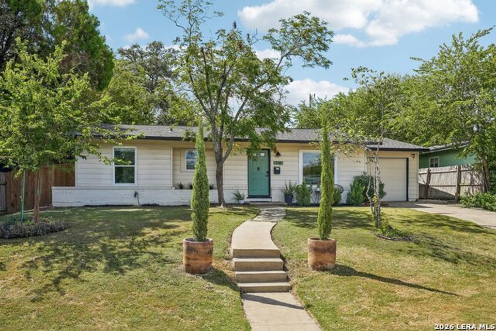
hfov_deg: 63.7
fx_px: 400
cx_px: 248
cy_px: 166
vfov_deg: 45.0
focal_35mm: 29
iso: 100
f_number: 8
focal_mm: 29
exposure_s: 1/200
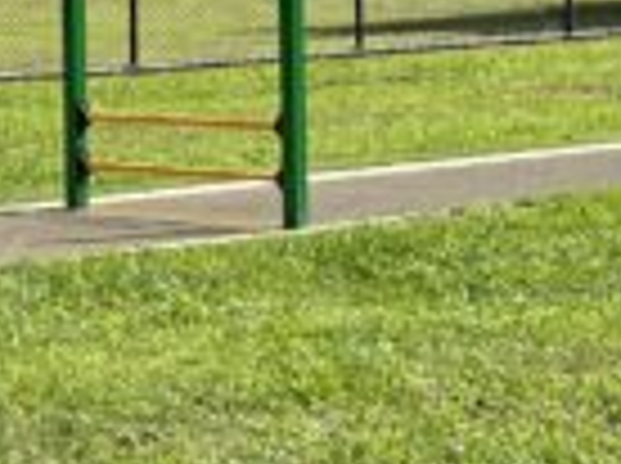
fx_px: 3456
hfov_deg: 10.1
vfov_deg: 7.6
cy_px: -122
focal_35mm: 193
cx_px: -112
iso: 50
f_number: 1.5
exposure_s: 1/4115
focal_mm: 5.7
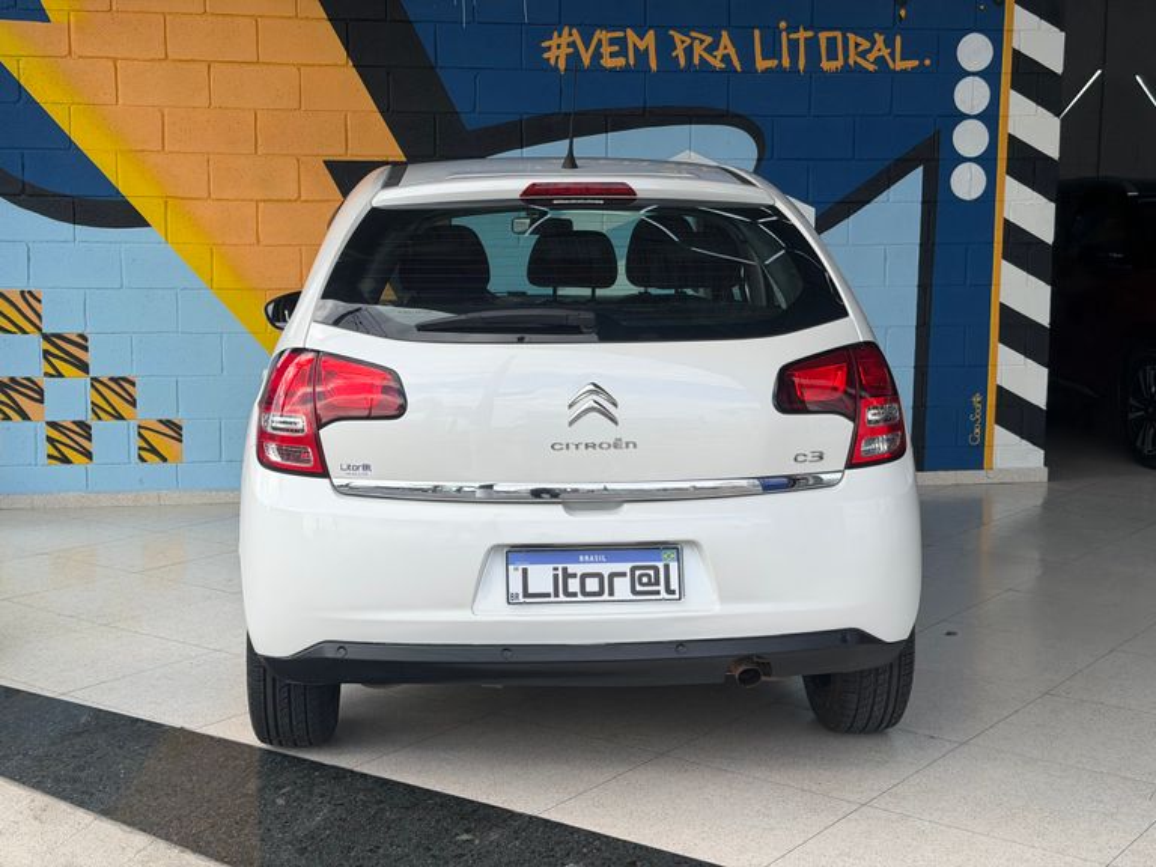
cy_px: 434
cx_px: 578
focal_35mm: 48
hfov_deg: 39.7
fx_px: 1603
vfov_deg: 30.3
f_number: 1.78
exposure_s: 1/1285
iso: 64
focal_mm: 6.76
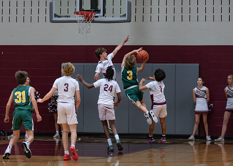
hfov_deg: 11.0
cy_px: 99
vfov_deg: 7.9
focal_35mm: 183
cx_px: 138
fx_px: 1211
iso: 1250
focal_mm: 135
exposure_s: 1/1000
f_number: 1.8
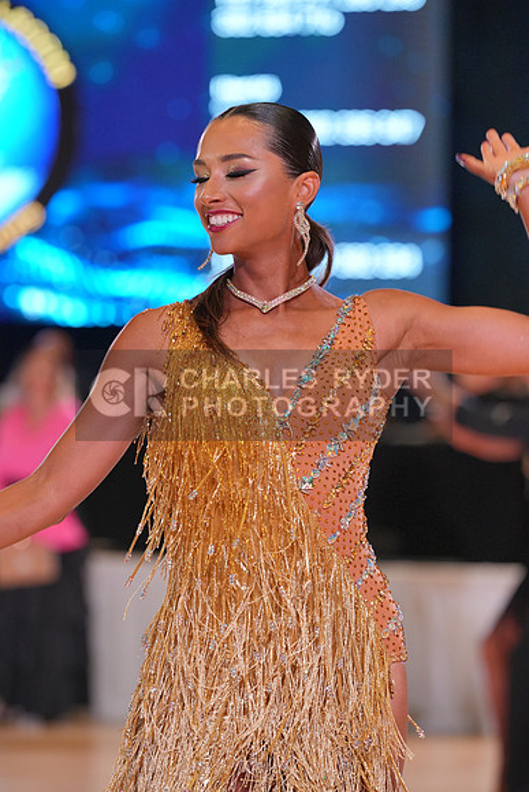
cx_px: 264
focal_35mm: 167
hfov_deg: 8.2
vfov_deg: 12.3
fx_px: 3678
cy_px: 396
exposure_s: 1/400
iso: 2500
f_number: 4
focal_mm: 167
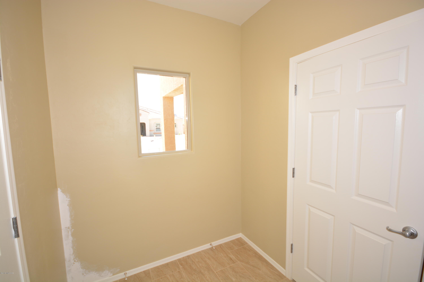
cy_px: 141
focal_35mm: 15
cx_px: 212
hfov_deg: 100.4
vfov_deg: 77.3
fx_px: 177
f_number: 4.5
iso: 200
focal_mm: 10
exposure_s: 1/80
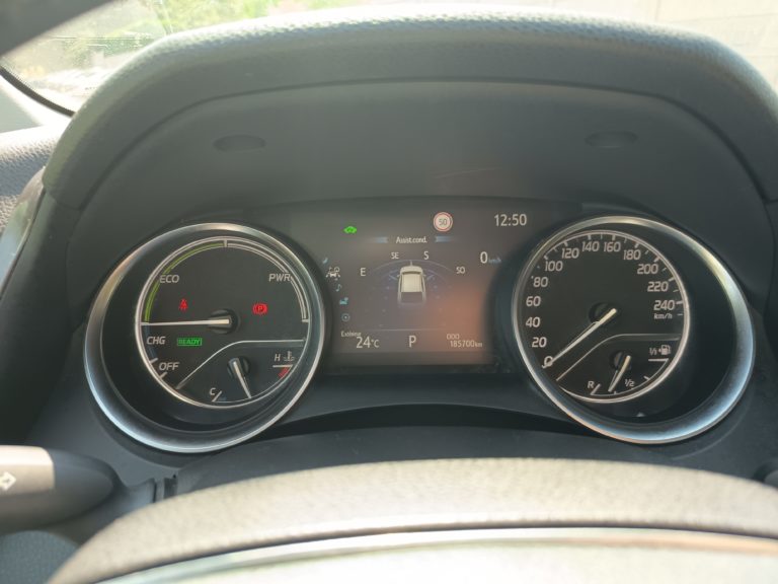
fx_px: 539
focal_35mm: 24
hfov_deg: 71.6
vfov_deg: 56.8
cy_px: 292
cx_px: 389
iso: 192
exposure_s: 1/100
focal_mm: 5.27
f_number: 1.7
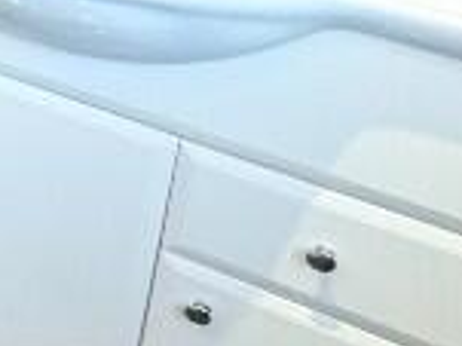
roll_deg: +2.7
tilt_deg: -16.6
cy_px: -236
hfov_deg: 13.2
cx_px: -740
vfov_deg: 14.1
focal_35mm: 95
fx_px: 1267
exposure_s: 1/100
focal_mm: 2.22
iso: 160
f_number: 2.2
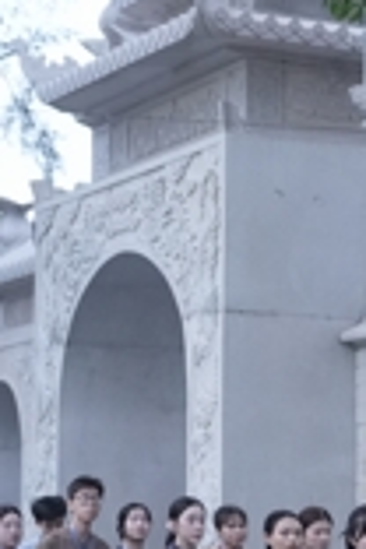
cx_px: 672
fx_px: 2226
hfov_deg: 9.0
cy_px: 452
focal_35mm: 146
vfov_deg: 14.0
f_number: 2.8
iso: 4000
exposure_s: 1/320
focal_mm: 35
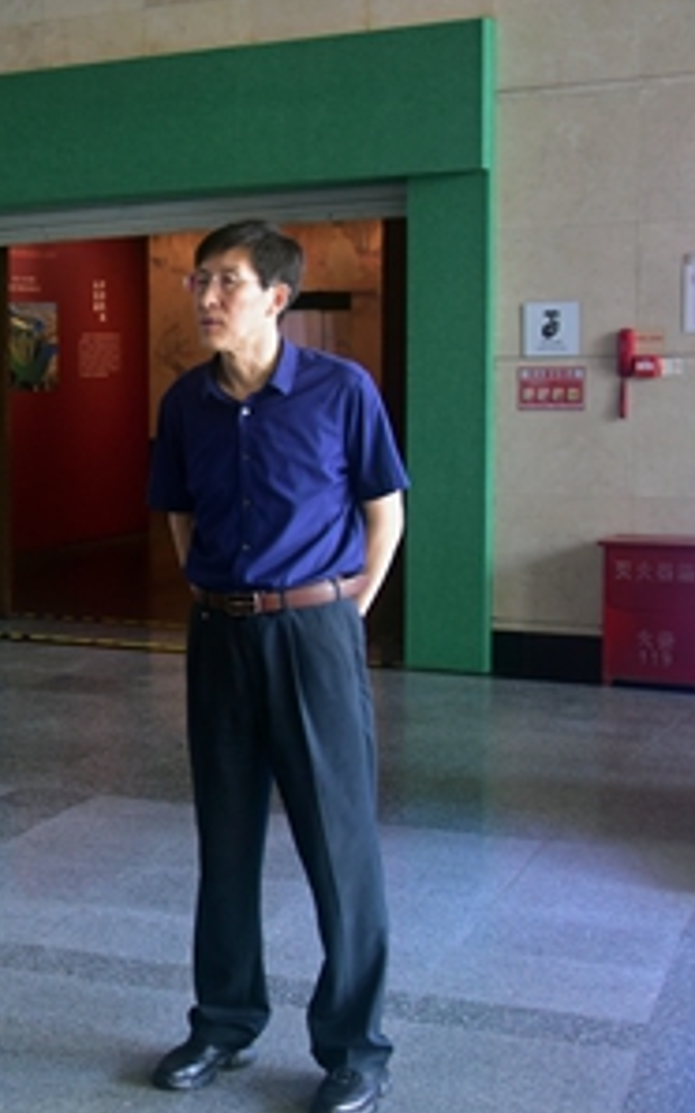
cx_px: -209
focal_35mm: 65
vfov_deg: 31.5
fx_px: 1972
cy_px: 530
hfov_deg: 18.6
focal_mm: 38
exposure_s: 1/80
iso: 2500
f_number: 4.5
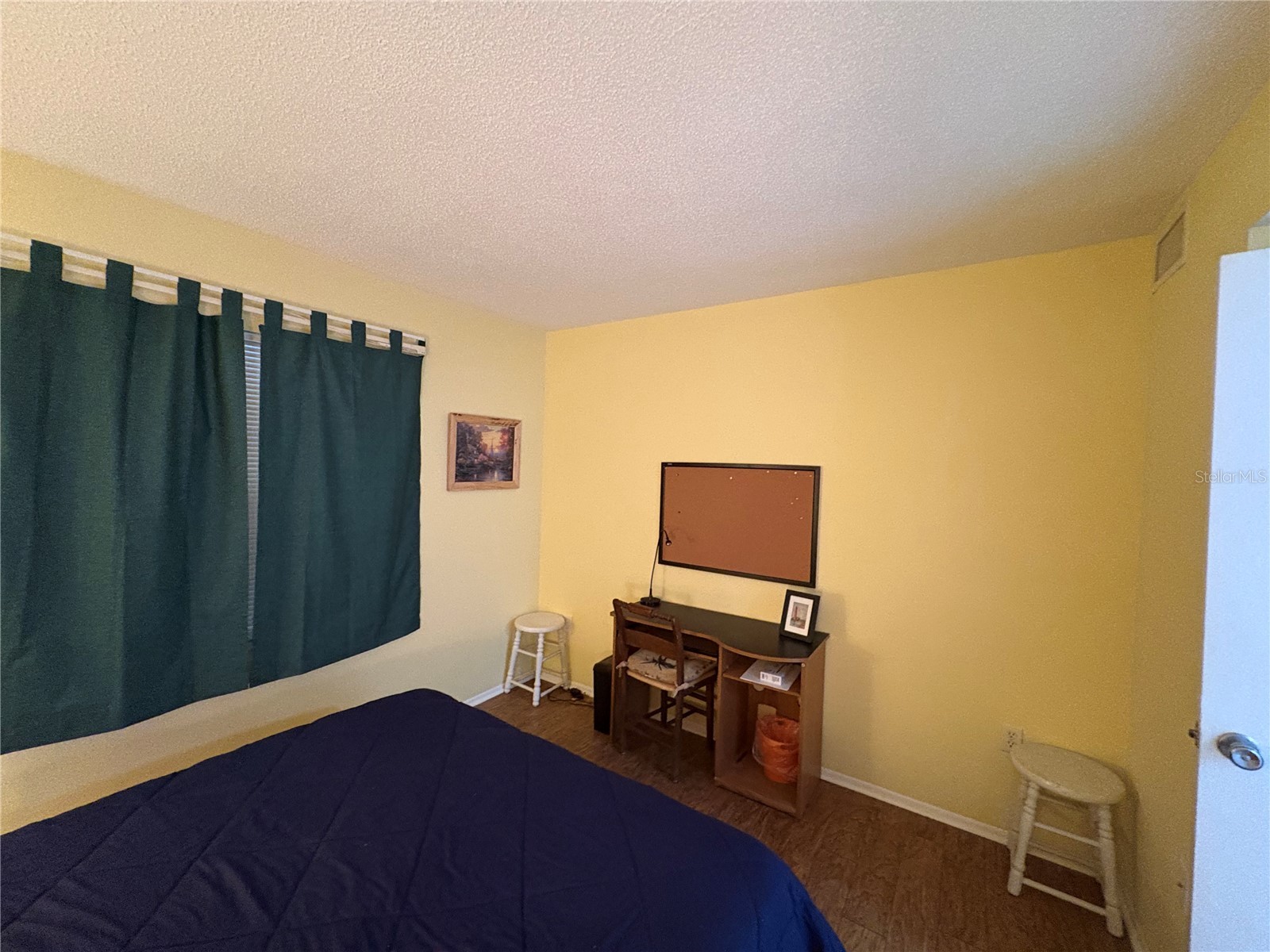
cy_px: 476
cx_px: 635
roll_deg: -1.8
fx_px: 514
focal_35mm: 14
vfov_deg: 85.7
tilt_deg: +0.3
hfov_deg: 102.1
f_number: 2.2
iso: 800
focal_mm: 2.22
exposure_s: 1/60
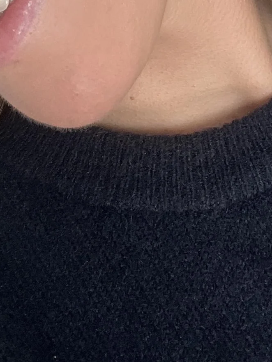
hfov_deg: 16.8
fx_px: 912
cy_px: -128
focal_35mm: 87
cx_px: 220
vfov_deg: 20.3
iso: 100
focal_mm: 2.7
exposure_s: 1/107
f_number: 2.2
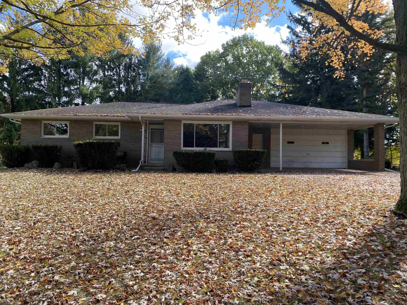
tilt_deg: +2.1
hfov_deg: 67.3
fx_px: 306
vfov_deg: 53.1
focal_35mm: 26
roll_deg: -0.5
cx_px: 204
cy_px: 152
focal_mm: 4.25
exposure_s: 1/426
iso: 32
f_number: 1.8
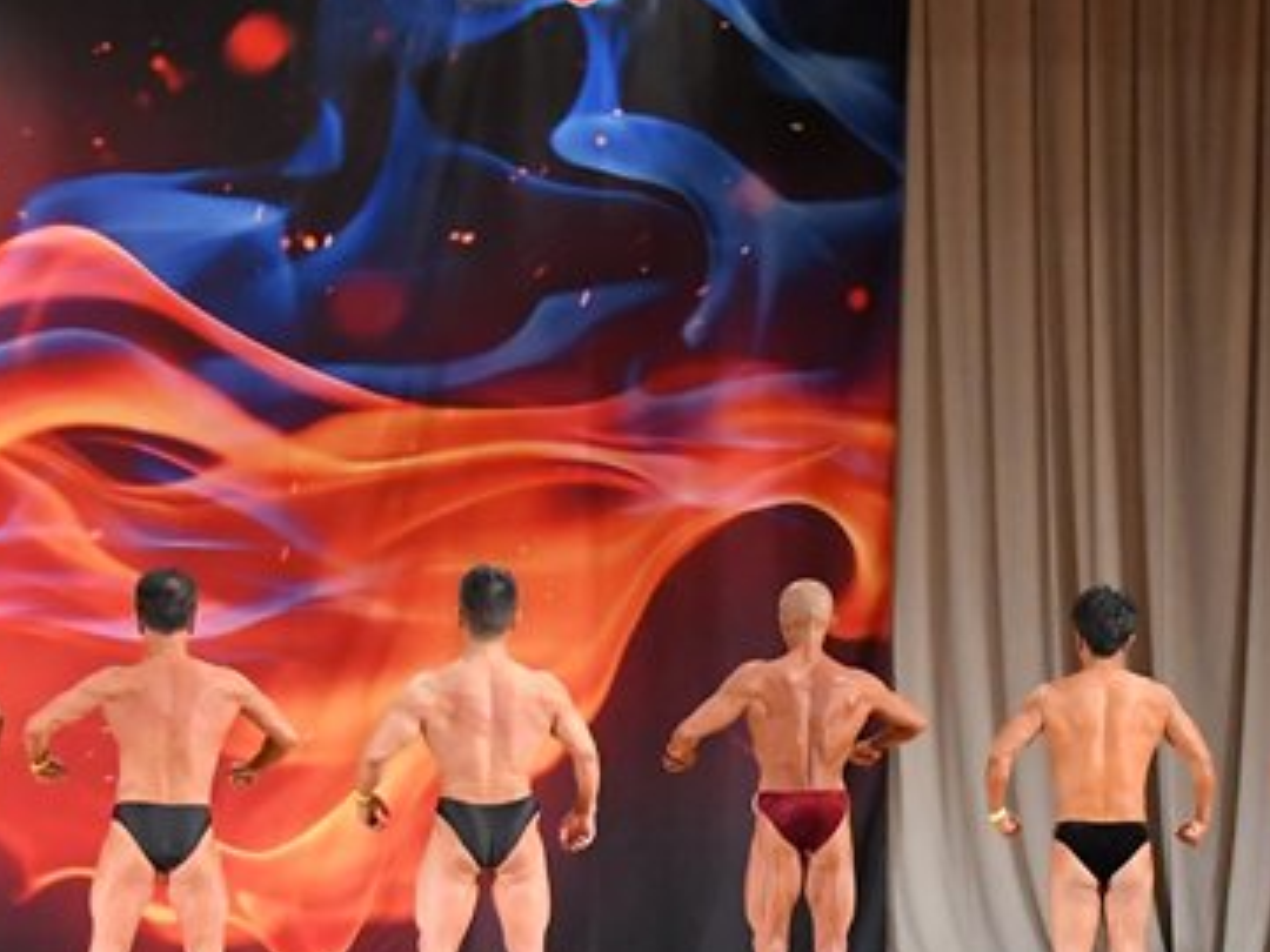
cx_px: 1092
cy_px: 783
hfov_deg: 11.3
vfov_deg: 8.5
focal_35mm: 174
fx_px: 6384
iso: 7200
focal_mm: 56
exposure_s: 1/400
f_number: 5.6
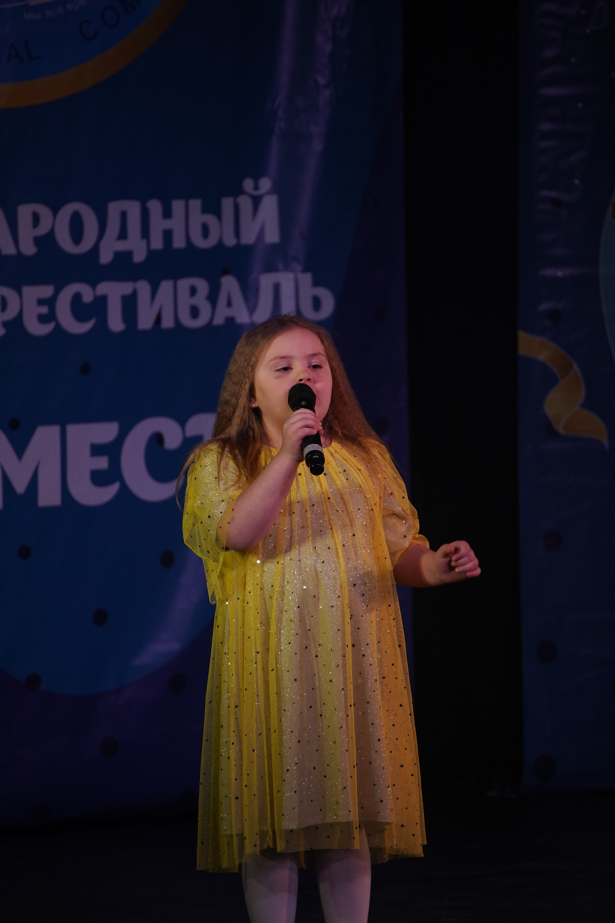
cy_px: 462
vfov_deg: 6.9
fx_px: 7687
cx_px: 308
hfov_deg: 4.6
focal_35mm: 300
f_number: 6.3
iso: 2000
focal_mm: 300
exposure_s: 1/400
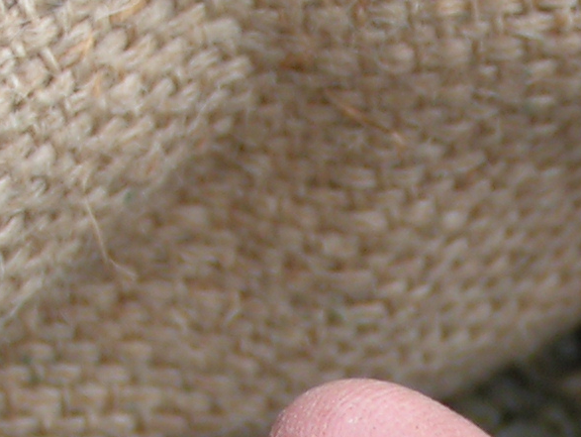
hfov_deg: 7.8
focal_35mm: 251
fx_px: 4215
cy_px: 658
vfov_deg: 5.9
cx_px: 656
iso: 50
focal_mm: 11
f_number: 3.2
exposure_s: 1/80
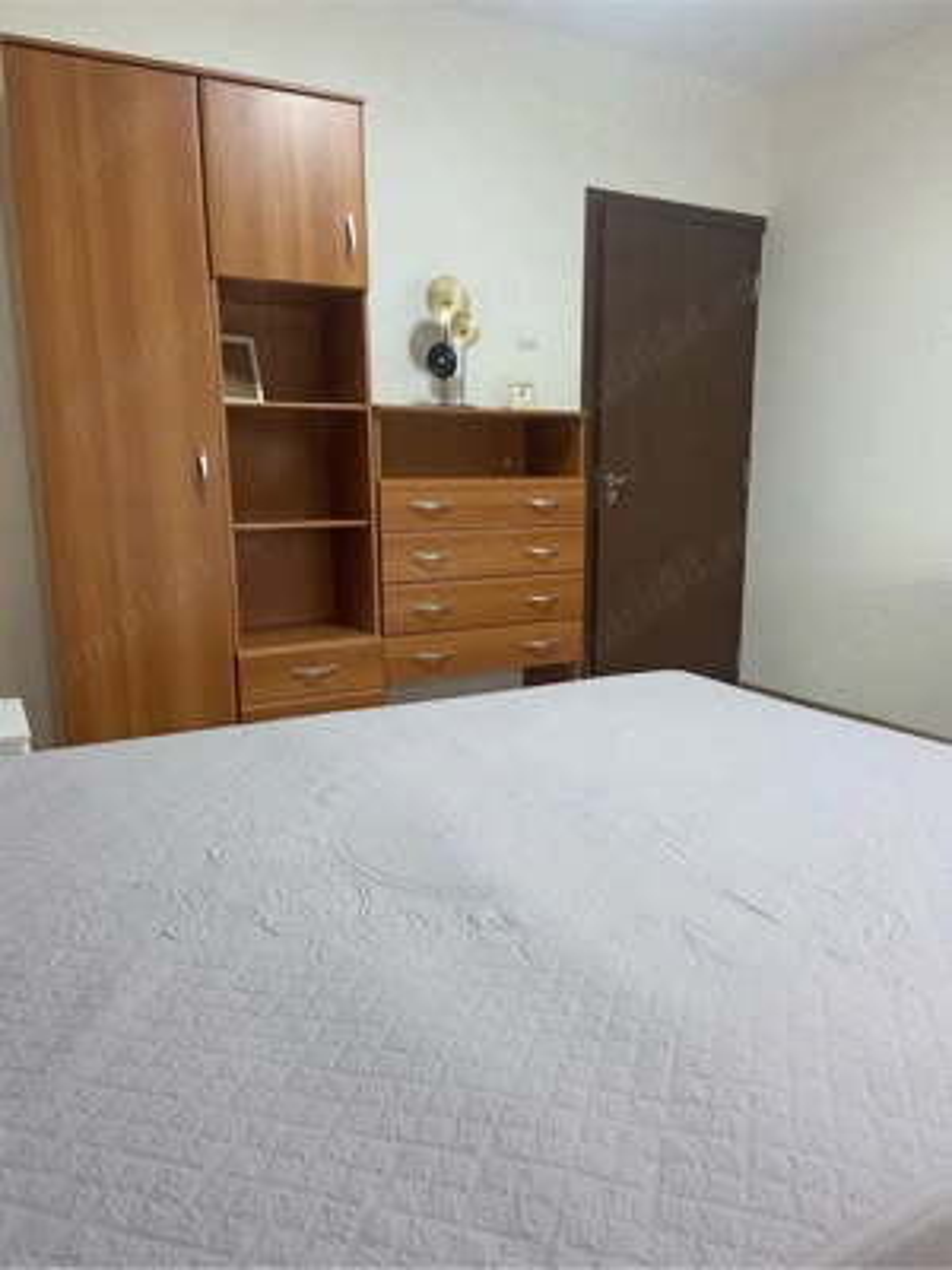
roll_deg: -0.2
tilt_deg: -9.8
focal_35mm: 26
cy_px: 635
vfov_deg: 67.3
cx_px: 476
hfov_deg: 53.1
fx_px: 953
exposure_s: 1/60
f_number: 1.8
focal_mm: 4.25
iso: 200
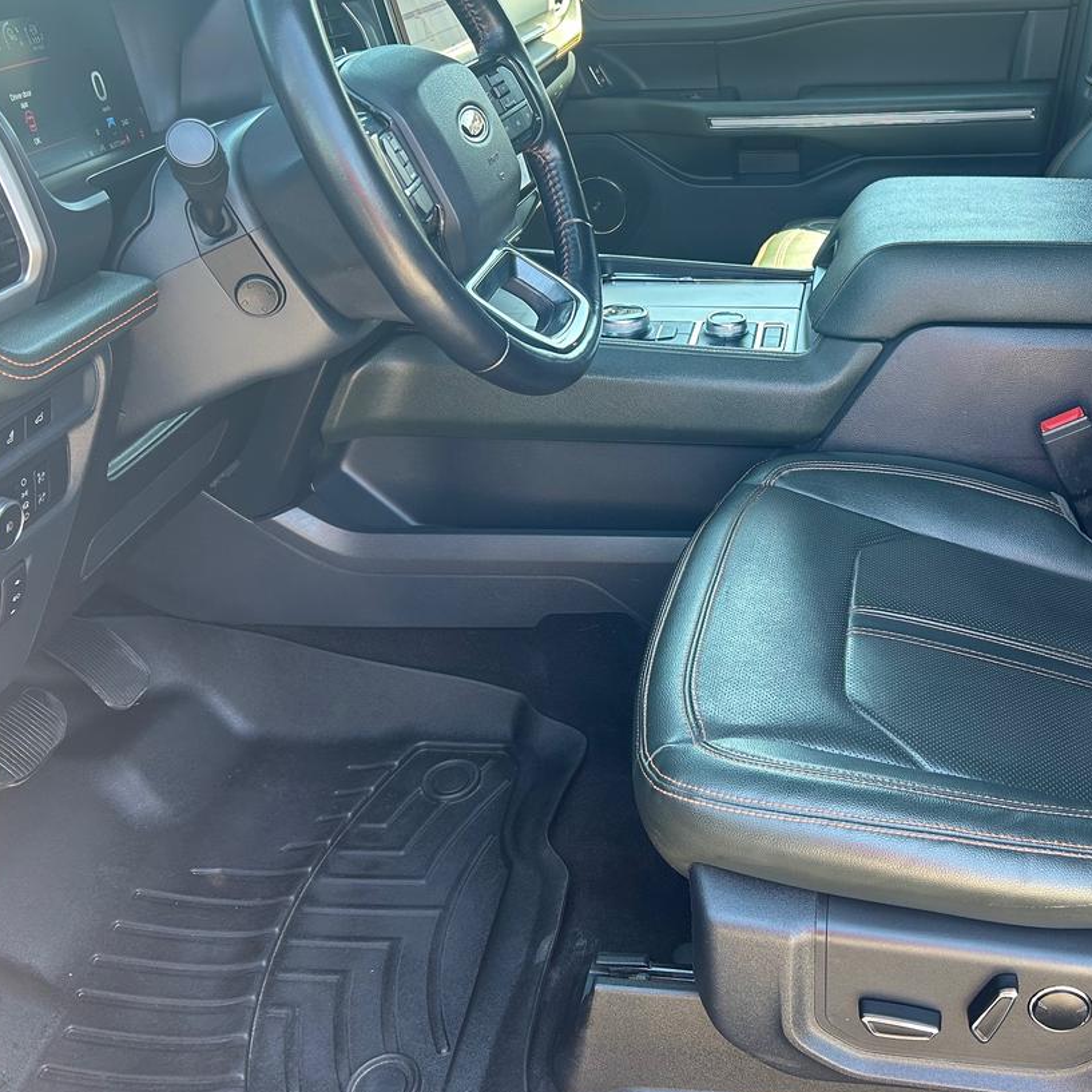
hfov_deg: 45.1
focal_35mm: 36
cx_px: 757
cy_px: 460
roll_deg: -0.6
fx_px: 1285
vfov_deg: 45.9
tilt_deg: -27.1
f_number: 1.5
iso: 80
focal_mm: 5.7
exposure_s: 1/121
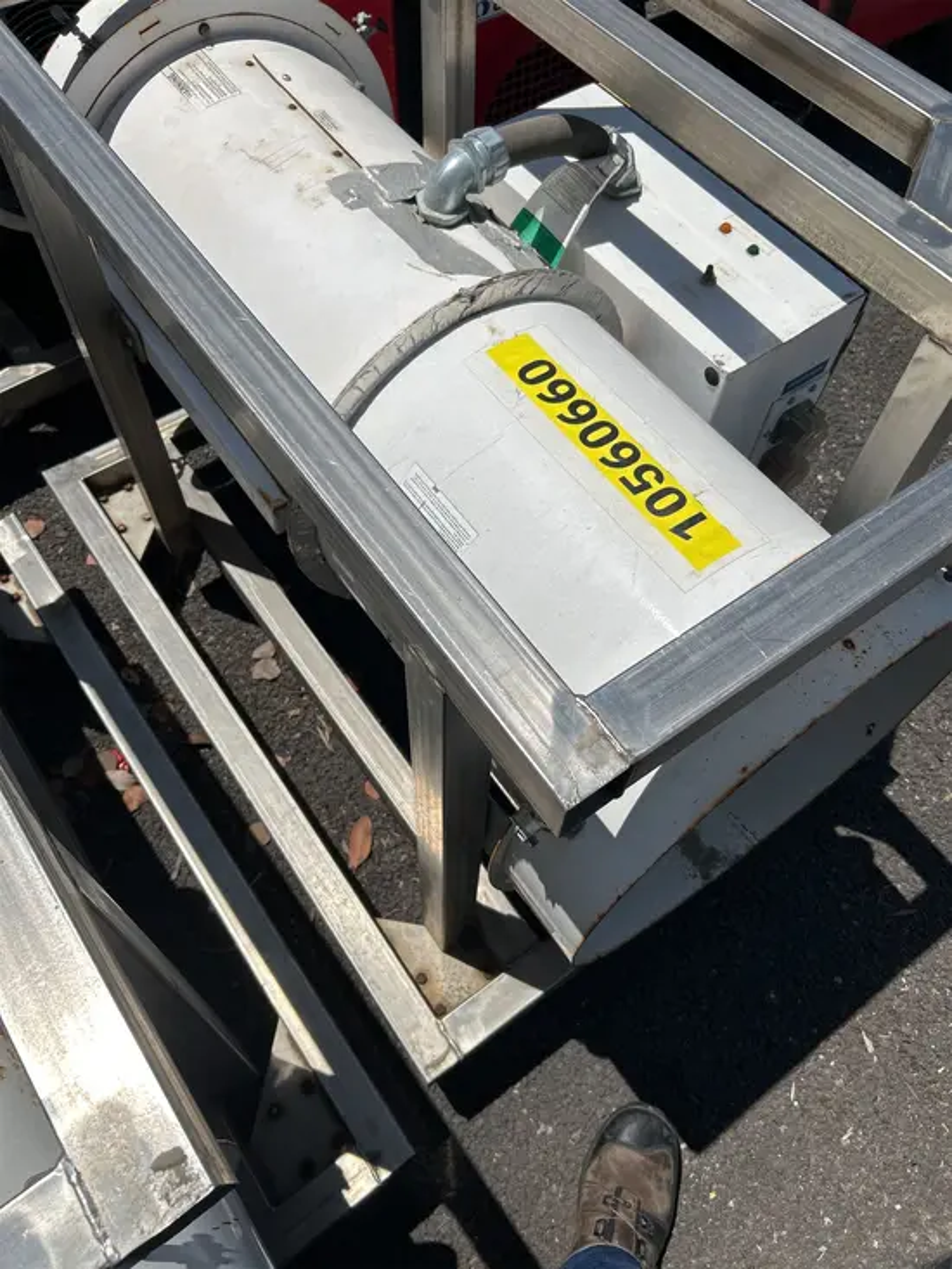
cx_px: 476
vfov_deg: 67.3
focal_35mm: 26
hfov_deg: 53.1
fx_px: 953
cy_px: 634
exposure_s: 1/14286
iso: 50
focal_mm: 5.7
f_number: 1.5
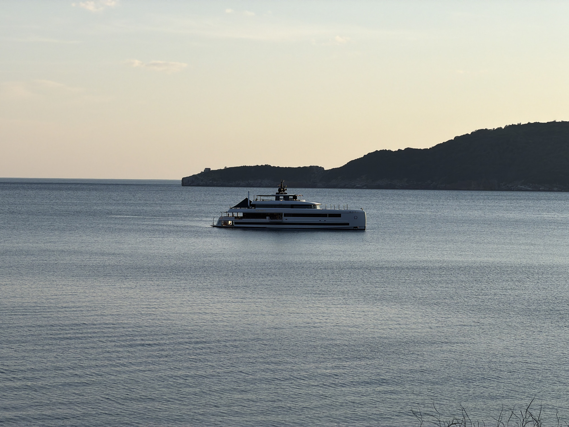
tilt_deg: -0.5
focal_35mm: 100
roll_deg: -0.6
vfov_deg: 14.8
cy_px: 214
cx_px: 284
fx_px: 1644
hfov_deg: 19.6
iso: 32
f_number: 2.8
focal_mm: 16.89
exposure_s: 1/638
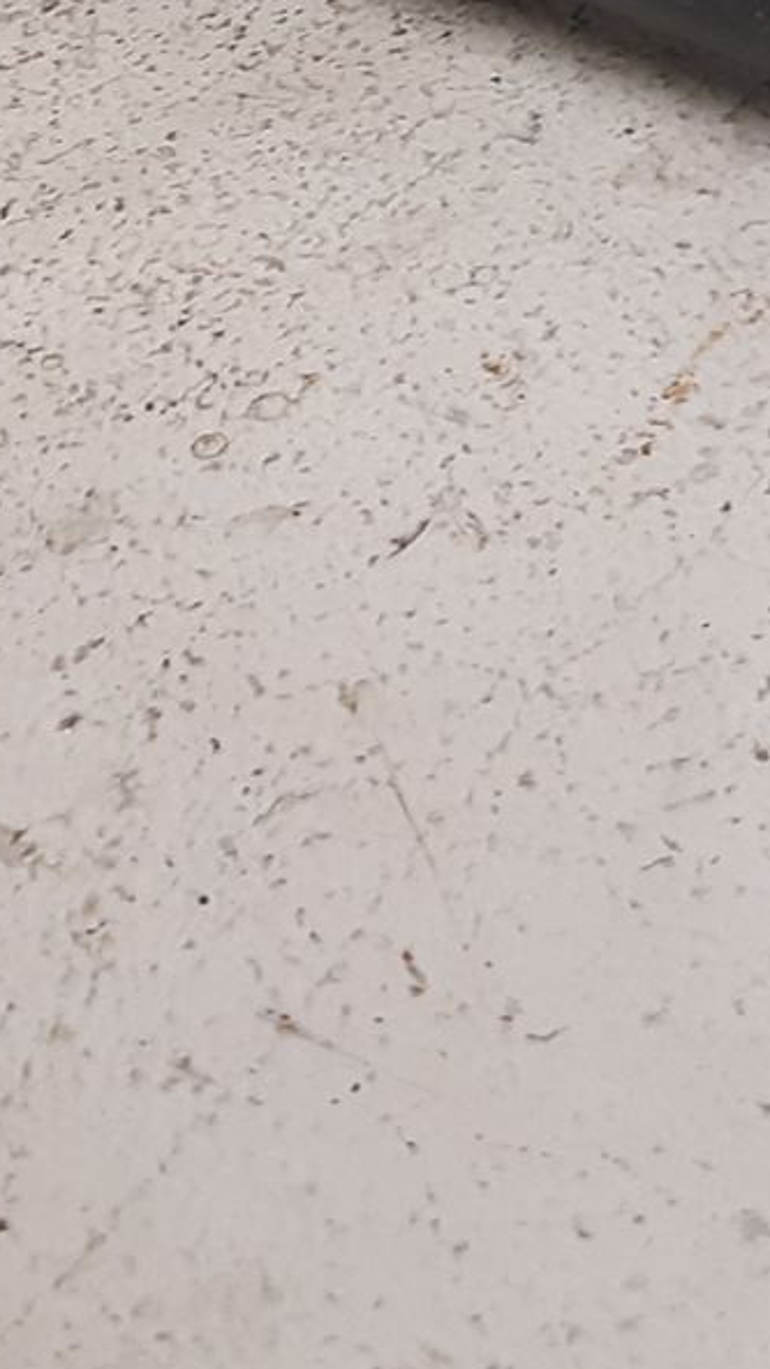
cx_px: 268
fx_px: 3557
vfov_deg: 20.5
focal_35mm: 98
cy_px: -243
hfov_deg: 12.3
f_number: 1.7
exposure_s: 1/50
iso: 160
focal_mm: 3.93
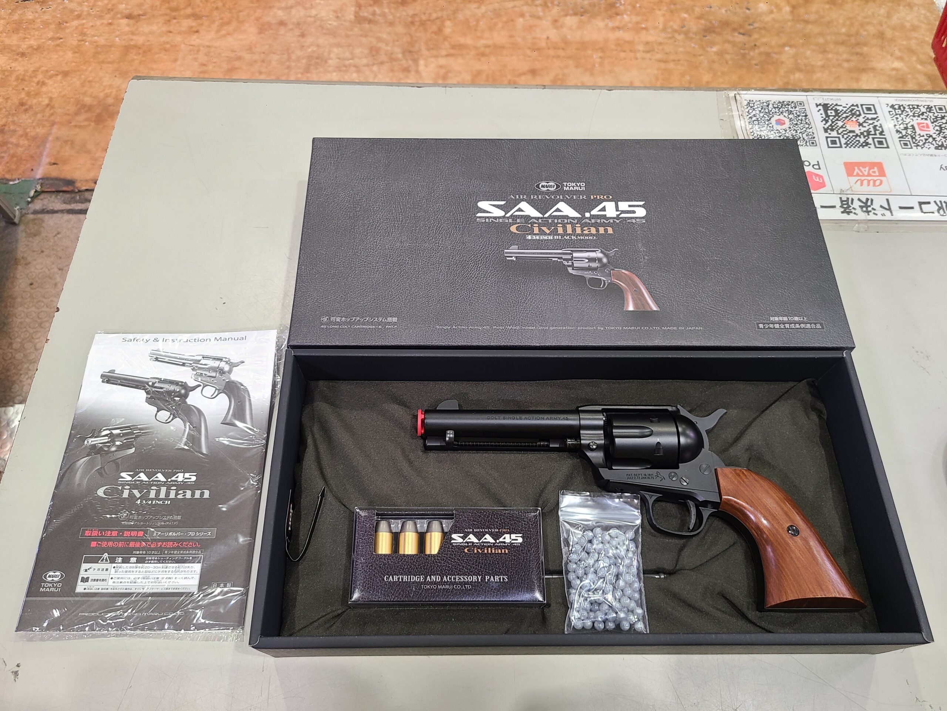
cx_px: 474
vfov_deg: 53.1
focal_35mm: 26
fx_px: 711
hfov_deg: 67.3
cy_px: 356
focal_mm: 5.4
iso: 125
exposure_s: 1/50
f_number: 1.8
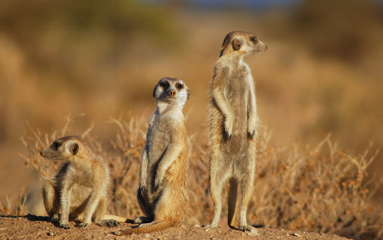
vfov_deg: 2.9
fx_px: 4802
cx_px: 192
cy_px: 123
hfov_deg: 4.6
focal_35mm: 460
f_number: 5.6
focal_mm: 300
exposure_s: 1/1600
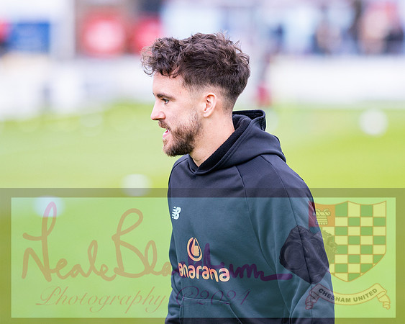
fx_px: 3542
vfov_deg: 5.2
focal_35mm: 296
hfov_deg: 6.5
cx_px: 219
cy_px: 140
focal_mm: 135
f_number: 2
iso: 500
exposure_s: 1/2000
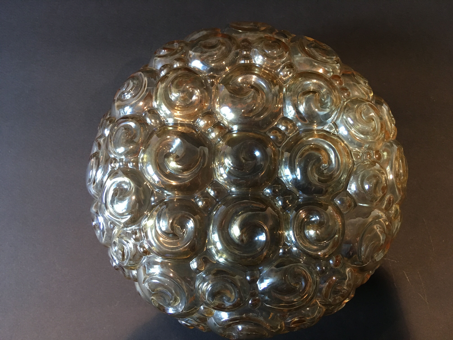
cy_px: 170
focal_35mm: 29
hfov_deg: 61.7
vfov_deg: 48.2
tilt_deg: -79.8
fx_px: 380
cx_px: 226
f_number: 2.2
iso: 160
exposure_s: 1/33
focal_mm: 4.15
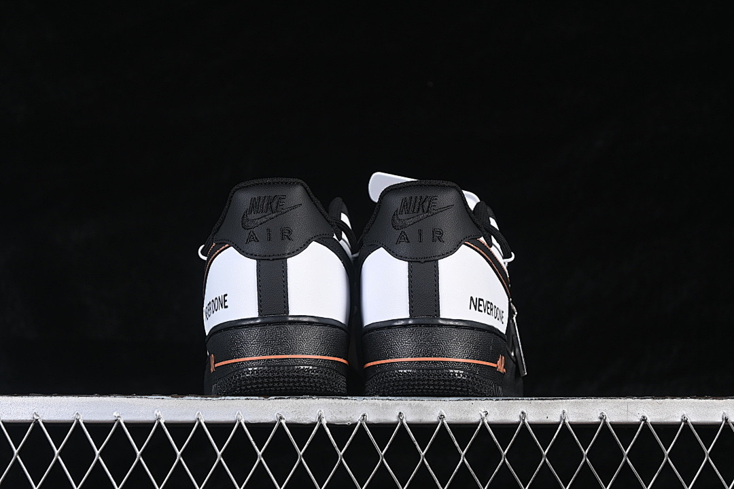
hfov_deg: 27.0
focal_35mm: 75
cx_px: 367
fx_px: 1529
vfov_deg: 18.2
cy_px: 244
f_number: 6.3
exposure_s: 1/60
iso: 160
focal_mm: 50
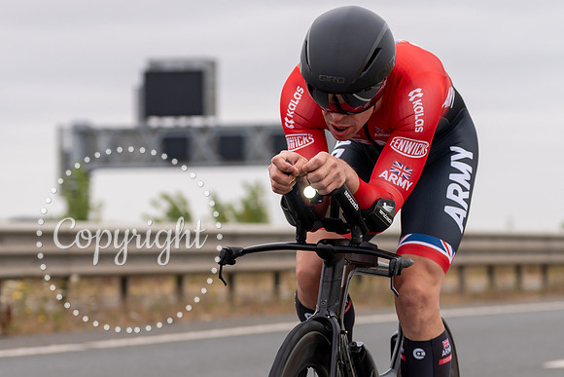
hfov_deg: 11.3
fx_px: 2860
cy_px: 394
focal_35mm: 183
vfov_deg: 7.5
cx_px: 347
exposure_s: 1/800
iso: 100
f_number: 3.2
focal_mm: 70
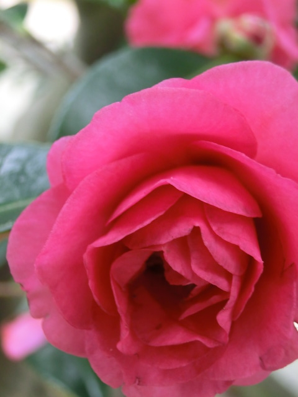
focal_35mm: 69
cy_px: 198
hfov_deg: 21.3
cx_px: 149
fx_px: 792
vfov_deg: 28.2
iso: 250
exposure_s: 1/60
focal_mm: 12.29
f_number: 4.8
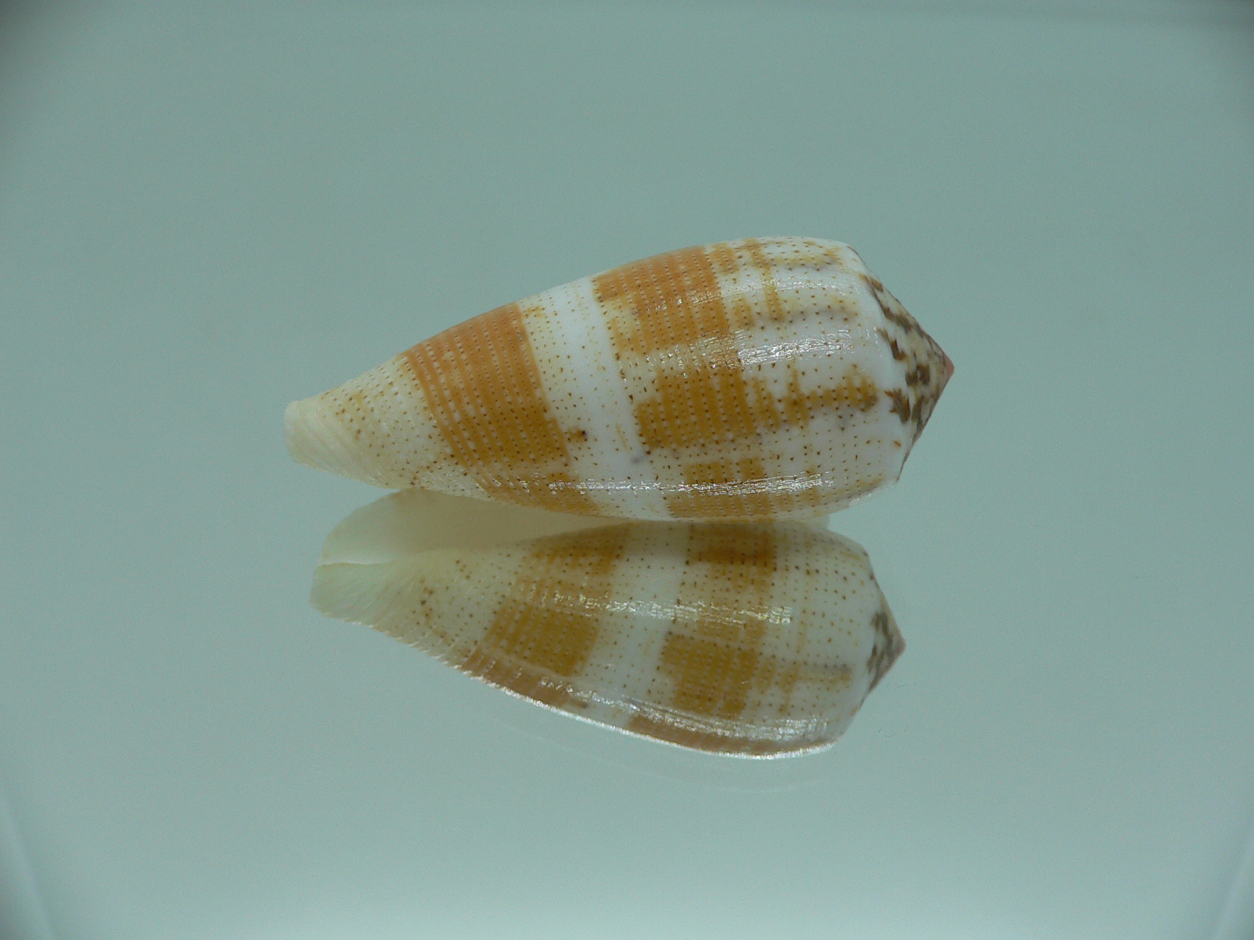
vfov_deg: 40.7
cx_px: 627
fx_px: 1268
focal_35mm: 35
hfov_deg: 52.6
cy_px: 470
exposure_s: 1/60
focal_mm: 4.6
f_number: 2.8
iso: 80
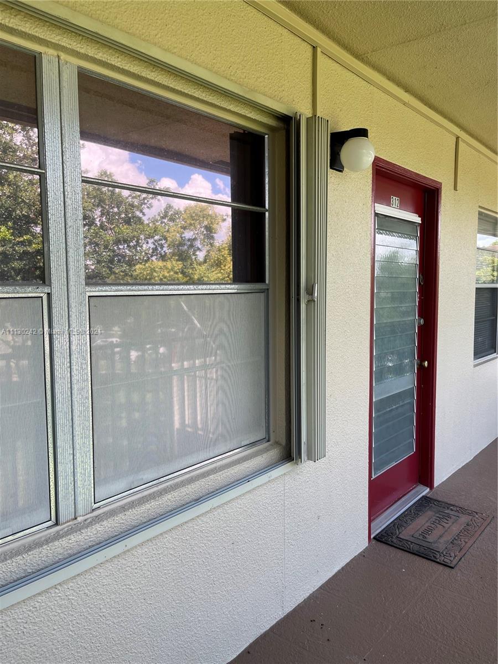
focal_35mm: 26
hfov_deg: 53.1
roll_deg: +0.4
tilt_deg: -4.9
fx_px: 499
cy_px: 332
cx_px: 249
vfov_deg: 67.3
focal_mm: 5.1
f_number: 1.6
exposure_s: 1/374
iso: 32
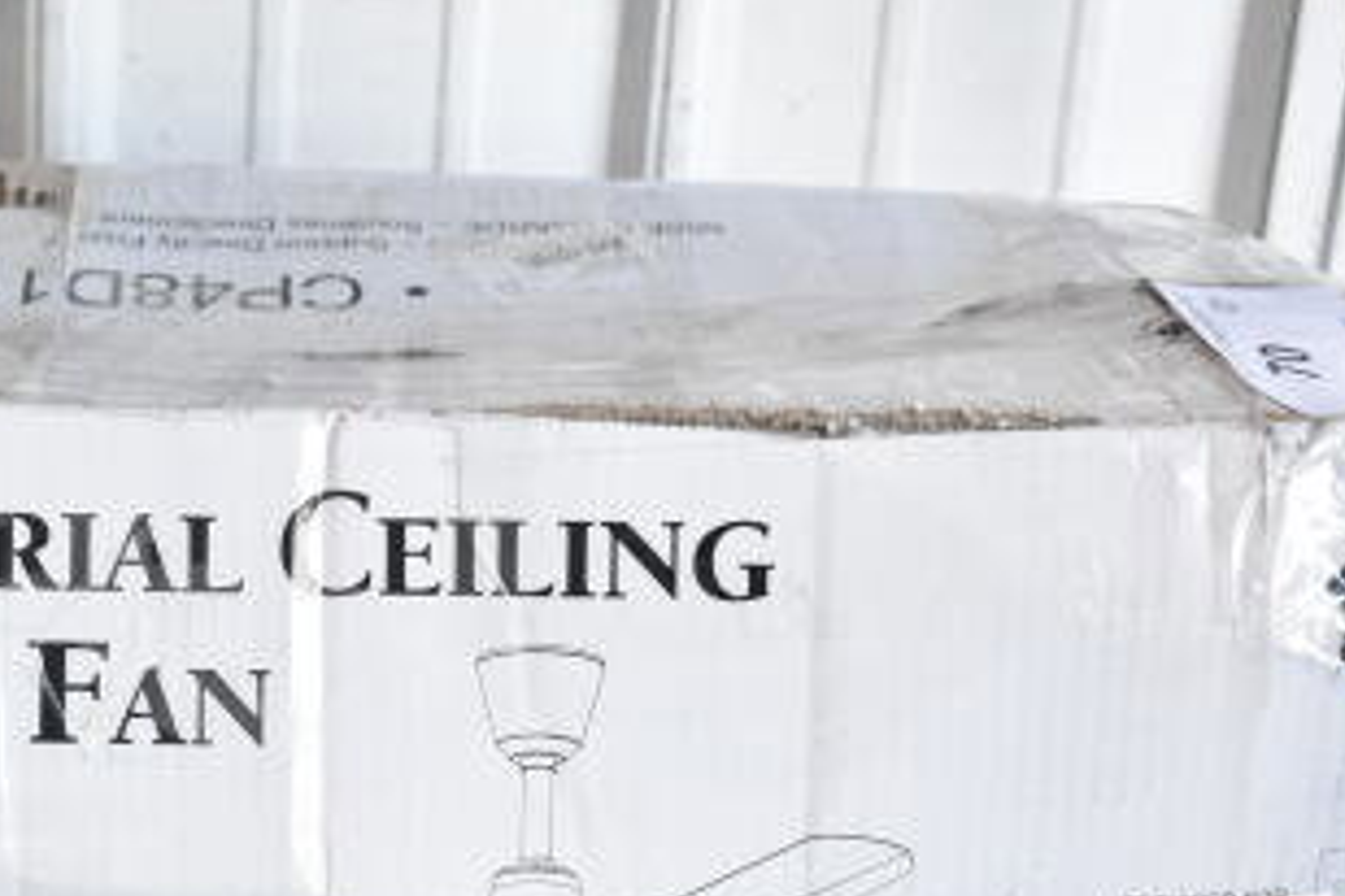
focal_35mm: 83
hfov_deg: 23.9
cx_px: 157
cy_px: 655
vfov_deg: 16.4
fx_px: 3101
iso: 1600
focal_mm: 28
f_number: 5.6
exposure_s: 1/200
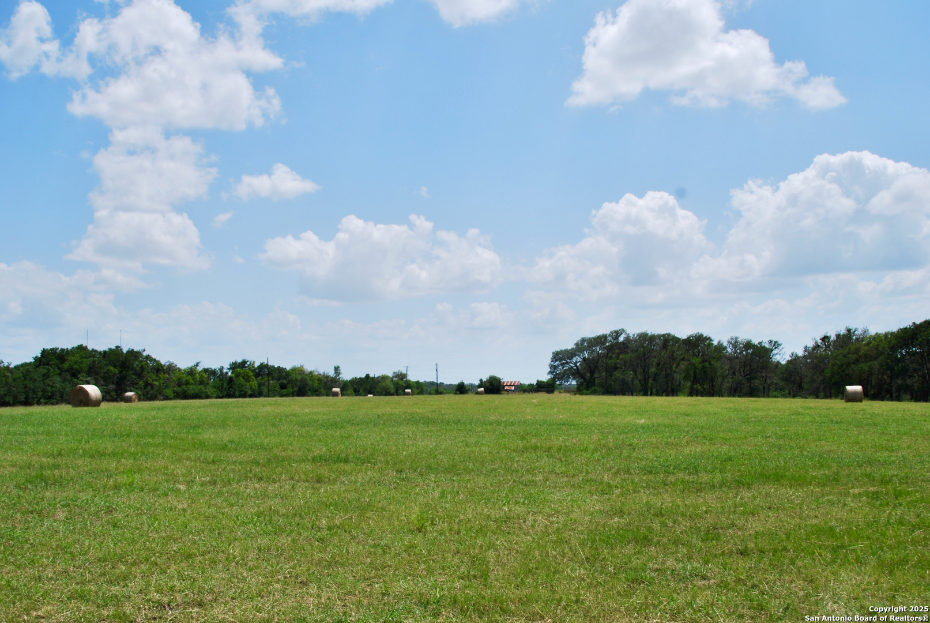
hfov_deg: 51.2
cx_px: 465
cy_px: 312
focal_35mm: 38
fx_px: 970
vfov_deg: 35.6
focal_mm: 25
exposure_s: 1/320
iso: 100
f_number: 9
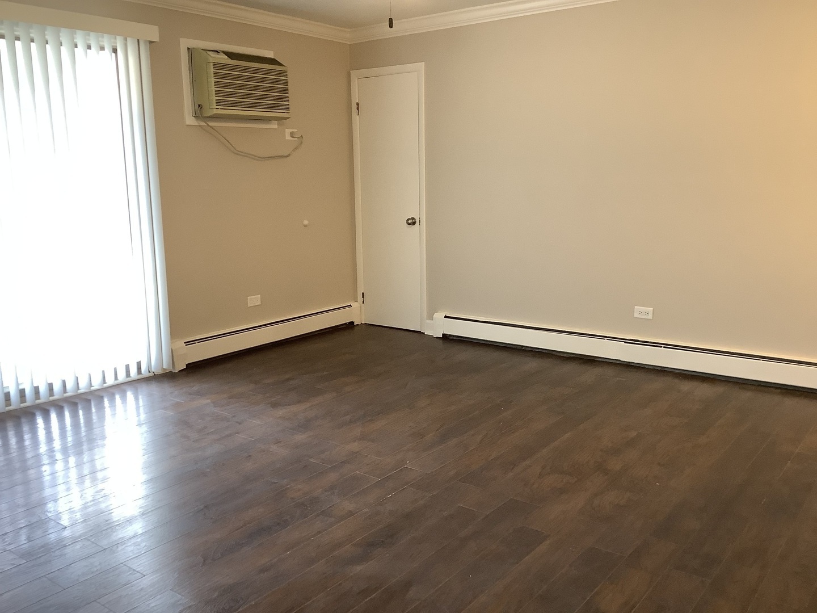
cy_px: 306
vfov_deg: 45.4
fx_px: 732
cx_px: 408
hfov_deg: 58.4
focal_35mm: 31
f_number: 2.4
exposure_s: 1/50
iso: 125
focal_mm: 3.3
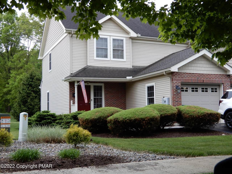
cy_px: 87
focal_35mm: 45
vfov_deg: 32.2
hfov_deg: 42.1
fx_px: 302
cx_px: 116
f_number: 4
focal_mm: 8
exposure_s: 1/30
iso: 180
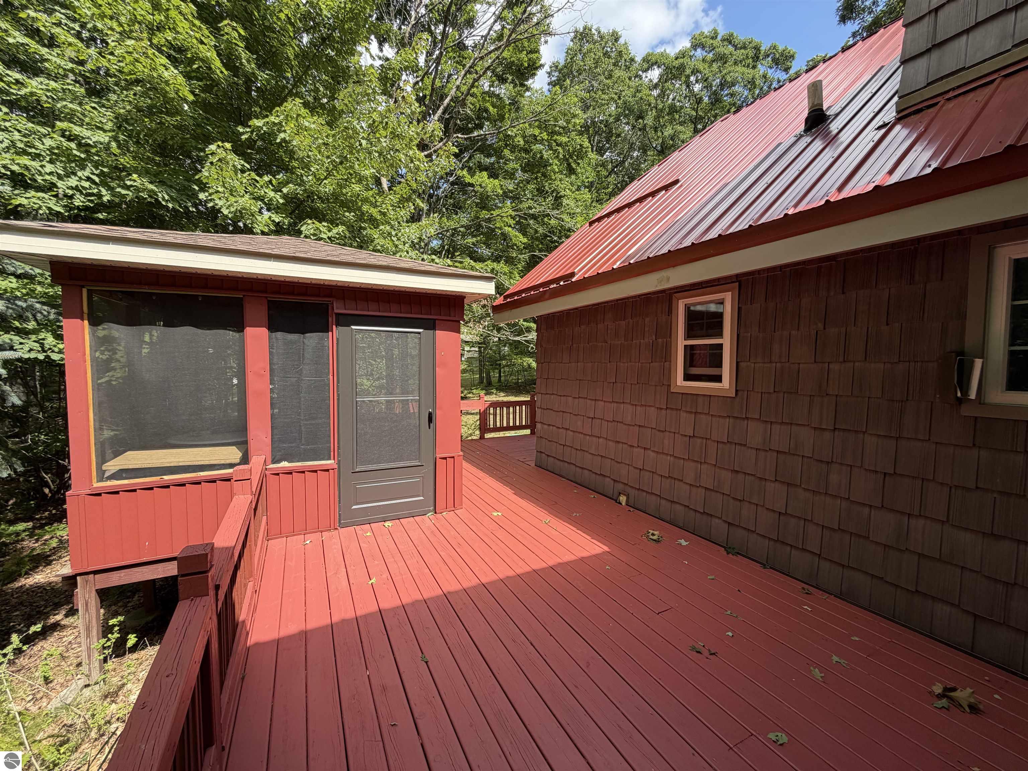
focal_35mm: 14
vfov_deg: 85.7
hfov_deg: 102.1
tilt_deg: -3.6
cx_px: 514
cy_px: 386
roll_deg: +0.6
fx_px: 416
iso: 50
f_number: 2.2
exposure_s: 1/502
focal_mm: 2.22
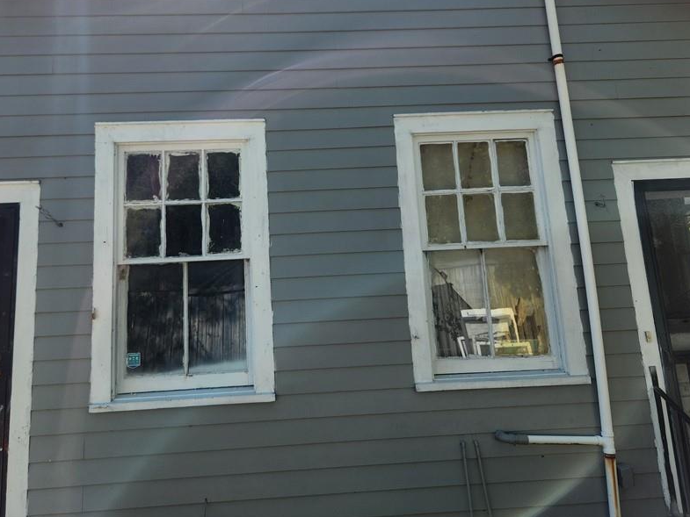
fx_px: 598
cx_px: 305
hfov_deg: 59.8
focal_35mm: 30
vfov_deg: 46.3
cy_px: 184
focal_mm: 5.4
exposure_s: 1/1064
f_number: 1.8
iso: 20
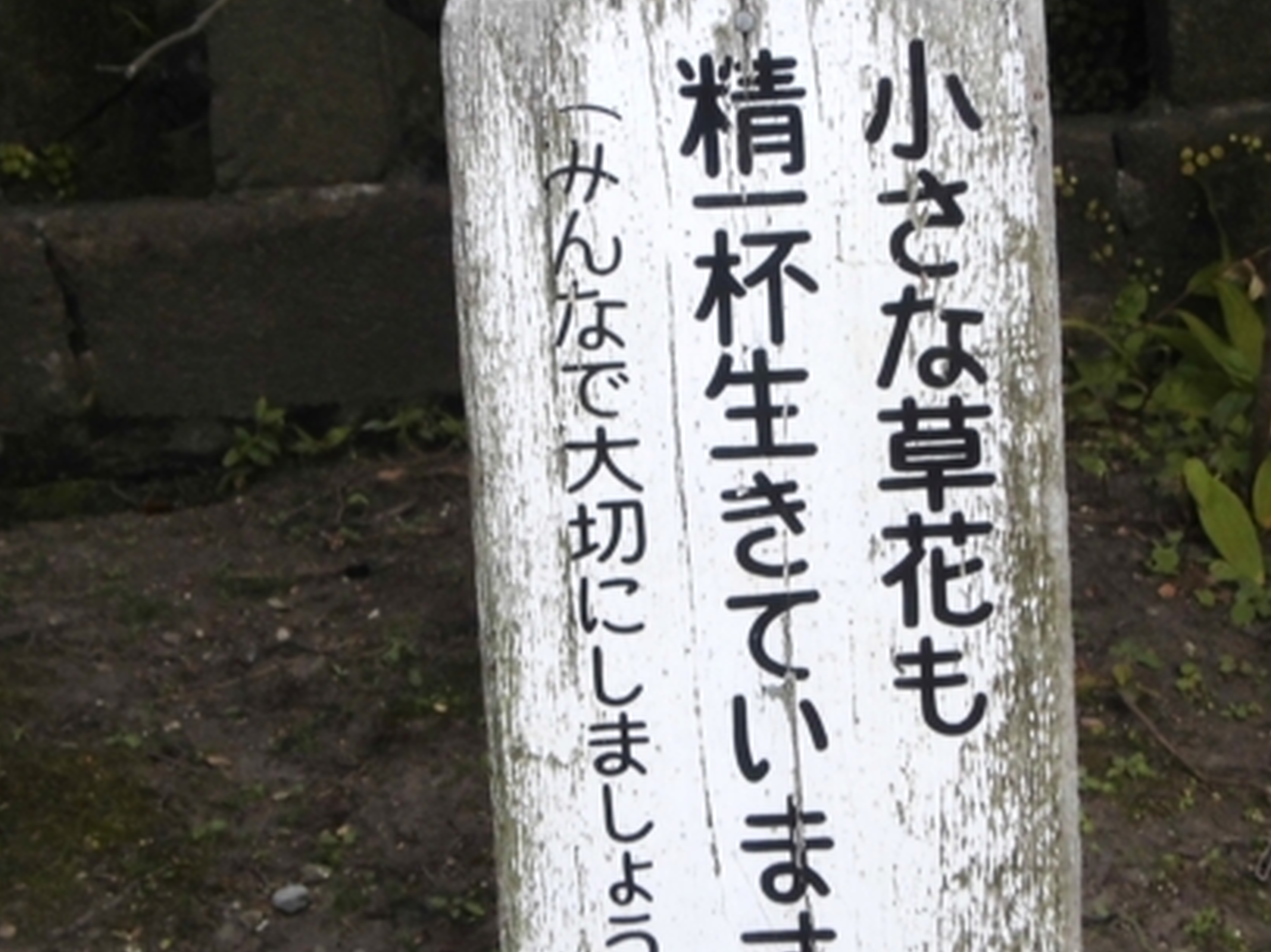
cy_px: 534
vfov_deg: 12.5
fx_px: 4331
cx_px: 715
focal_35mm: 118
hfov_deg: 16.7
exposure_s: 1/160
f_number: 3.9
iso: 100
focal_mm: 10.7
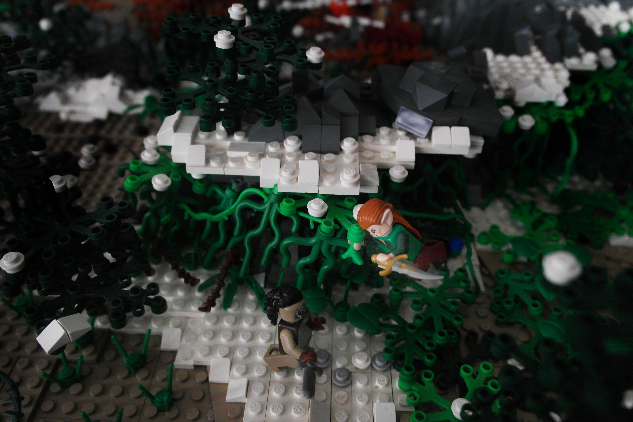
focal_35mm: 30
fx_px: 527
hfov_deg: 61.9
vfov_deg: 43.6
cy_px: 211
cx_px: 316
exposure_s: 1/160
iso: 1600
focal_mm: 20
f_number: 4.5
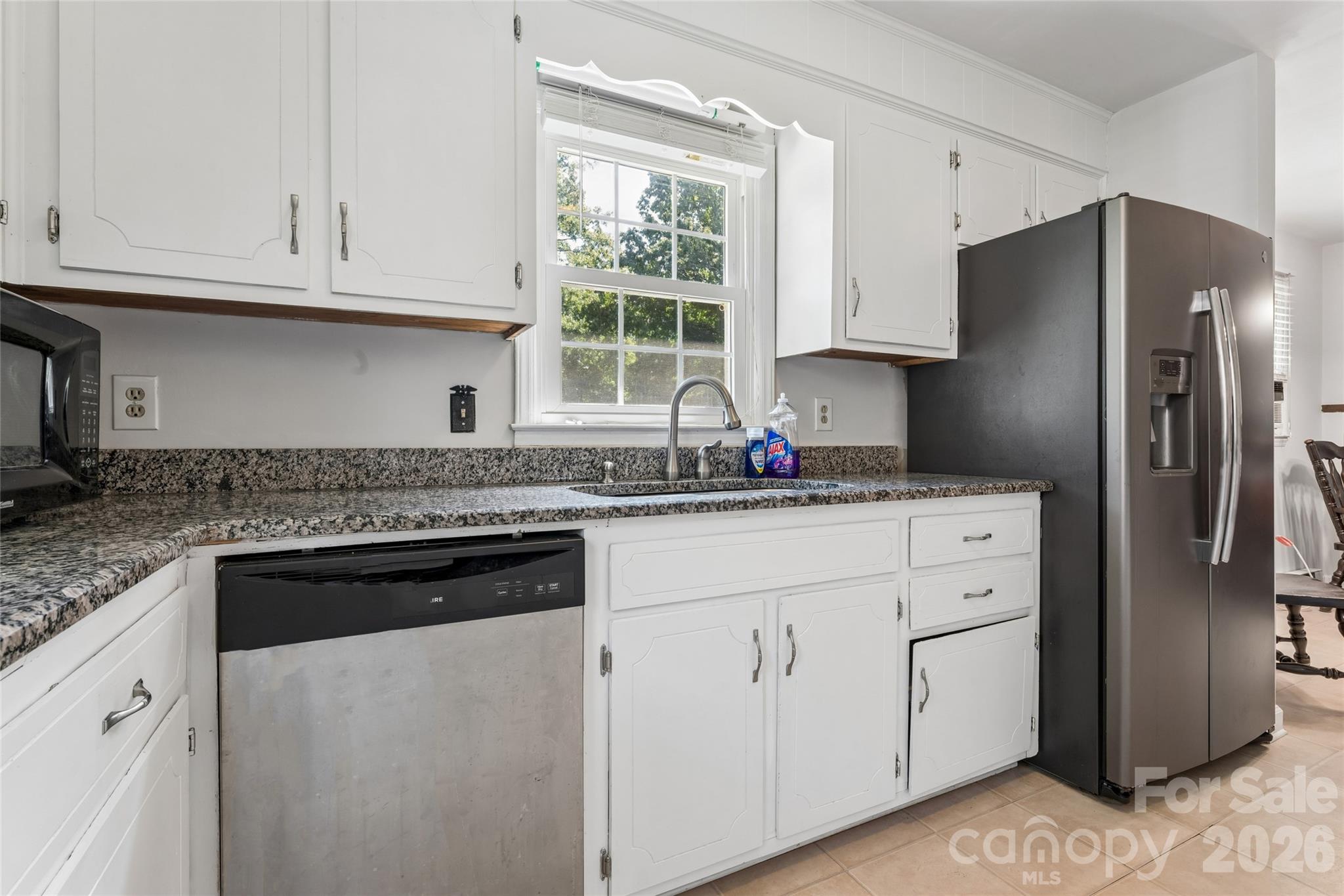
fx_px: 620
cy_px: 448
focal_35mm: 17
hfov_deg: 94.6
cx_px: 672
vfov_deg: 71.7
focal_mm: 16.6
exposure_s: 1/2.5
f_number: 13
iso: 200
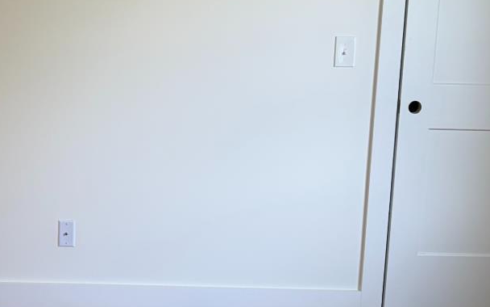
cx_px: 84
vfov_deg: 19.1
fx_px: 908
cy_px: 97
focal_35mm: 68
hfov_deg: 29.4
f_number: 1.6
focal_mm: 5.96
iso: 64
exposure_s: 1/121
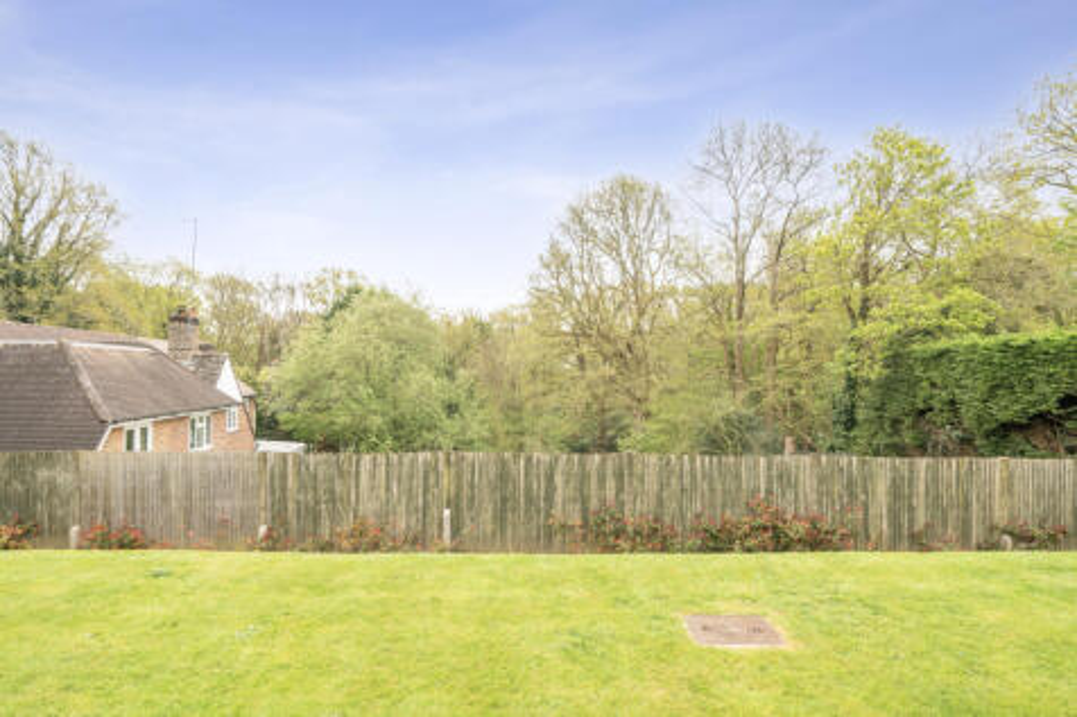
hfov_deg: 90.0
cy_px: 358
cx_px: 538
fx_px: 538
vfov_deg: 67.3
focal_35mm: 18
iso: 400
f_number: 8
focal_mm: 12
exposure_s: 1/250
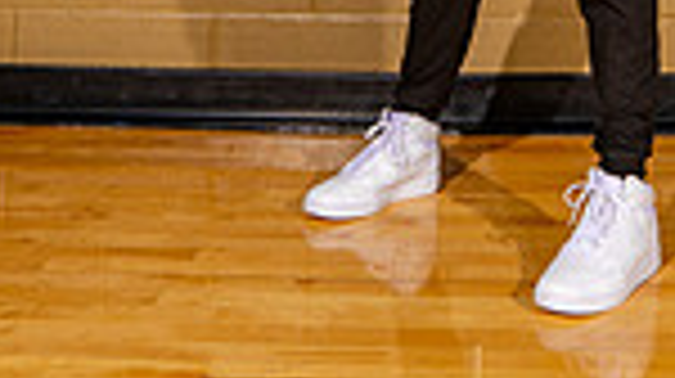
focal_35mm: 85
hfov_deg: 24.9
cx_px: 472
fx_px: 1520
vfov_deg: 11.5
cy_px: -544
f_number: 5.6
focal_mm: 27
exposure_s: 1/125
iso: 100
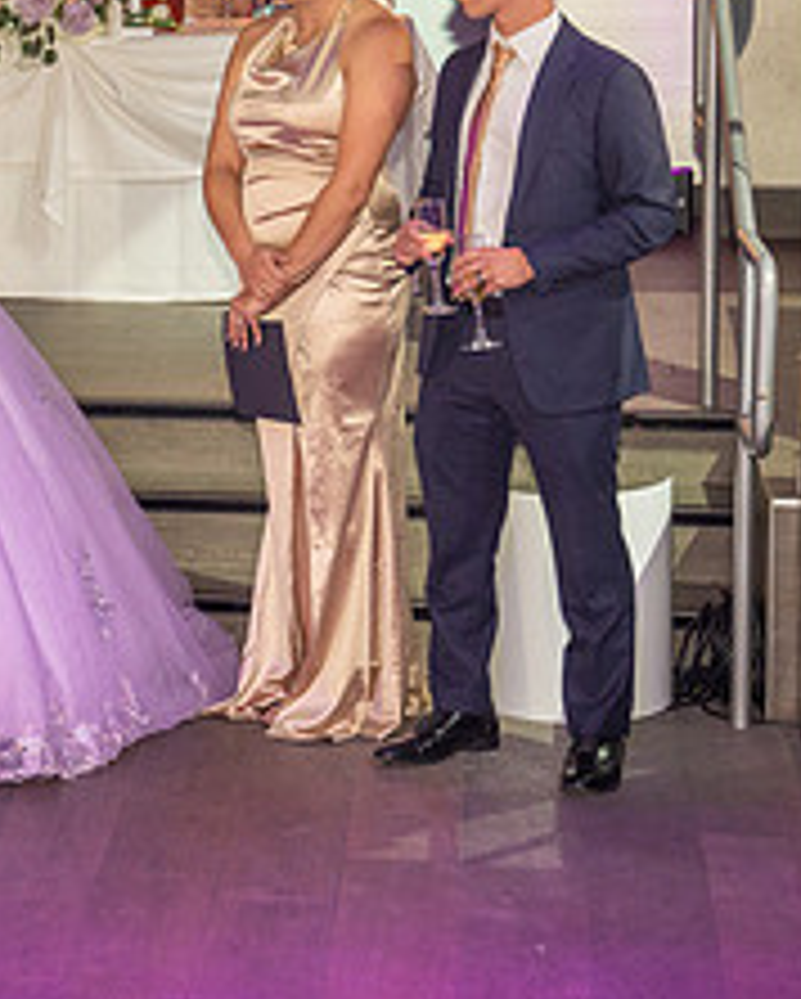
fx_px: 3699
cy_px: 160
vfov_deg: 15.3
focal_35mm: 125
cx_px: -472
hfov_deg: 11.7
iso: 1000
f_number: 4
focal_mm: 51
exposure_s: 1/125
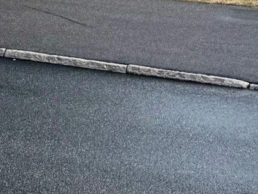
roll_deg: +0.7
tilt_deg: +1.7
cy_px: -341
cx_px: -200
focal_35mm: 168
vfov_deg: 7.9
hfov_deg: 11.0
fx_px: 1253
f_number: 1.78
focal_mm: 6.76
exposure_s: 1/2959
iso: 80
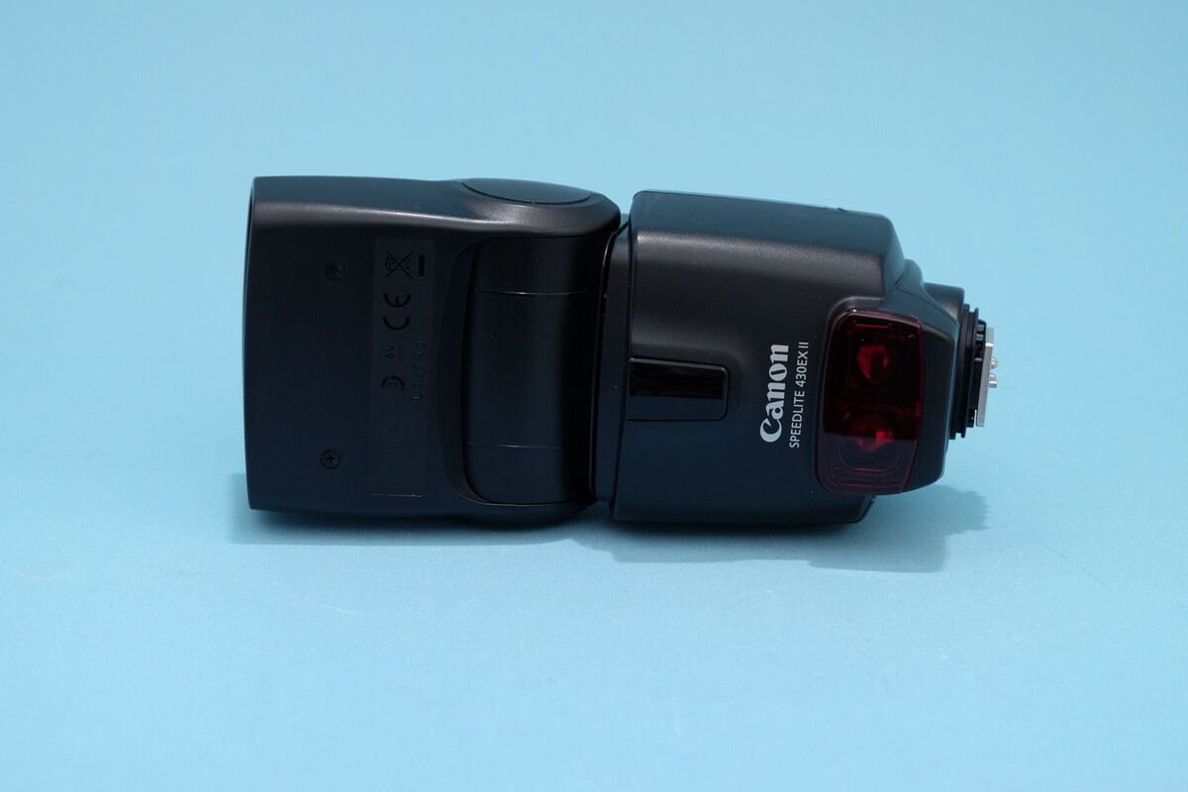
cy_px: 396
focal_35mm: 63
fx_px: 2079
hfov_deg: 31.9
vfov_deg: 21.6
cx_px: 594
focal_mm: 41.8
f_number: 8
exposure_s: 1/125
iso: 200
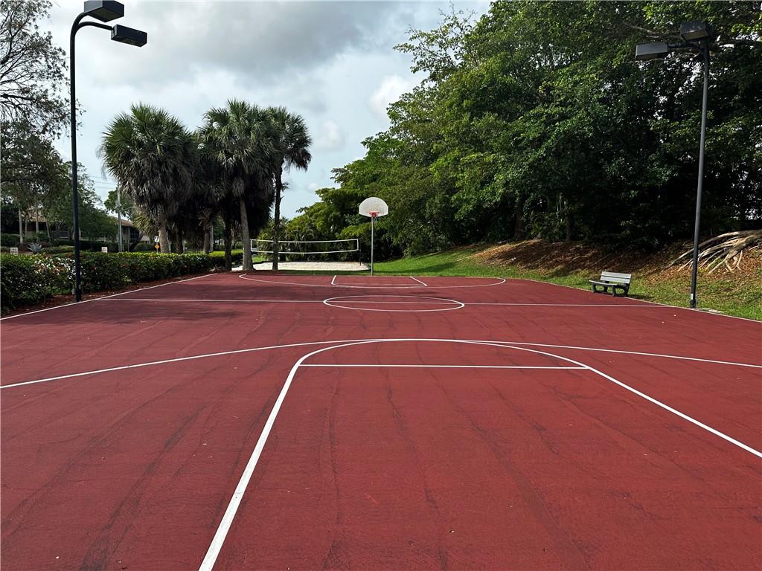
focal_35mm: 24
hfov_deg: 71.6
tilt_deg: -4.0
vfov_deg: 56.8
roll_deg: -0.9
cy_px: 286
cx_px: 381
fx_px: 528
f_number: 1.78
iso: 80
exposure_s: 1/2155
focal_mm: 6.86
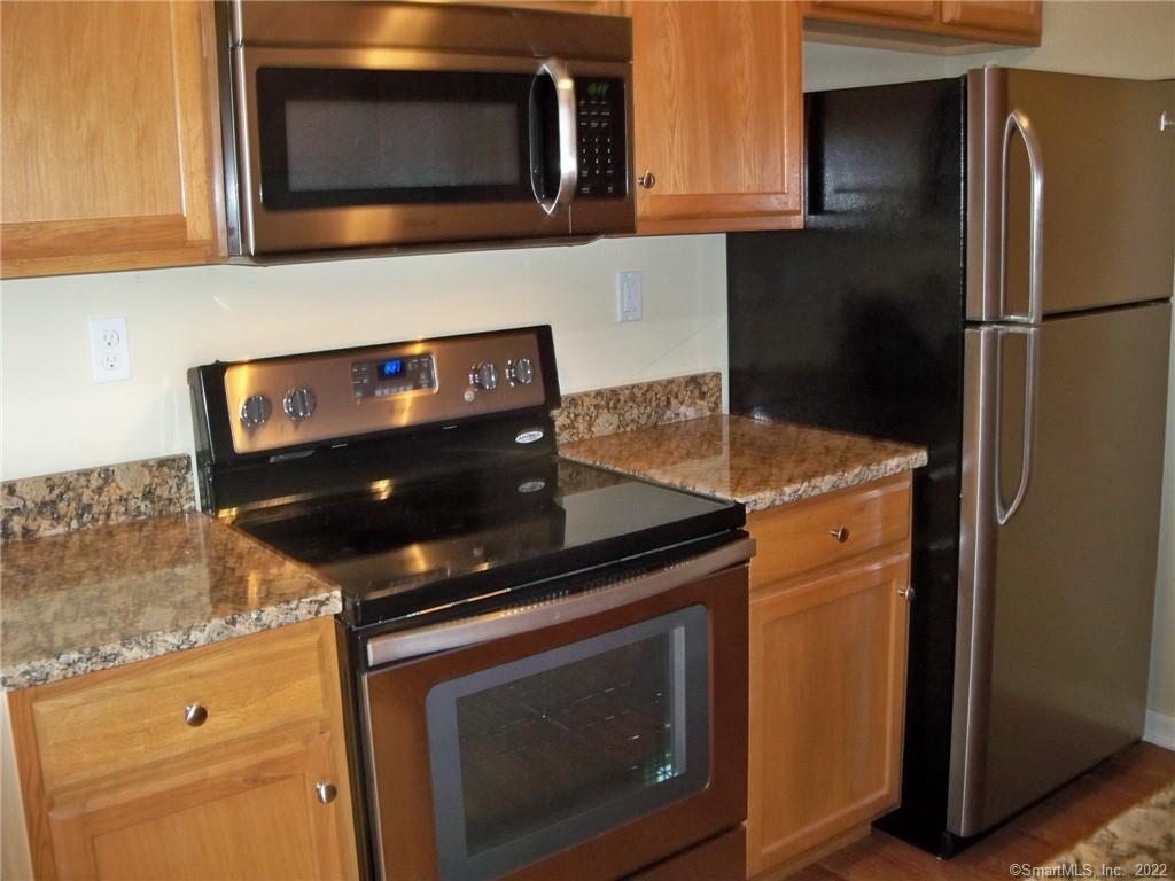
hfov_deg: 52.6
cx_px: 588
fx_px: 1188
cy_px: 440
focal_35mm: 35
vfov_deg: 40.7
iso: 200
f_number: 3.5
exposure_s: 1/30
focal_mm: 6.2
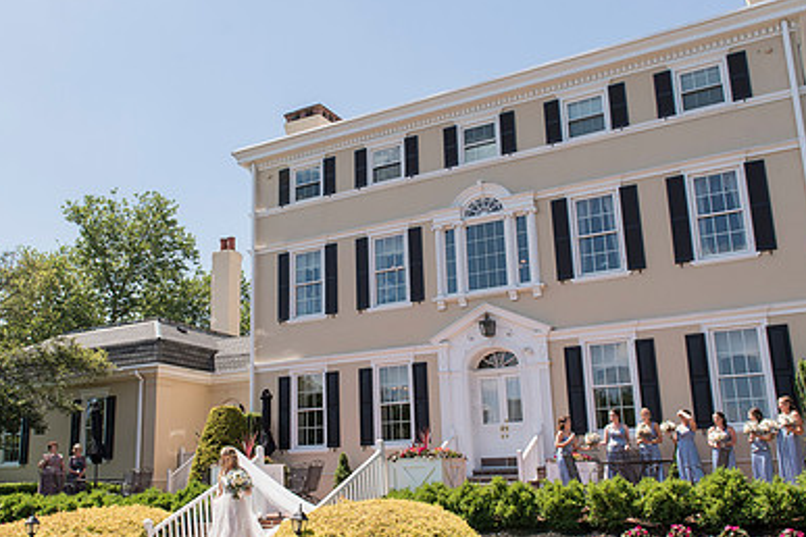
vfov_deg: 36.9
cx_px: 342
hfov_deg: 52.9
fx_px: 806
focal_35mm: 36
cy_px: 288
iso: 400
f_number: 6.3
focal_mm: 24
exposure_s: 1/1000
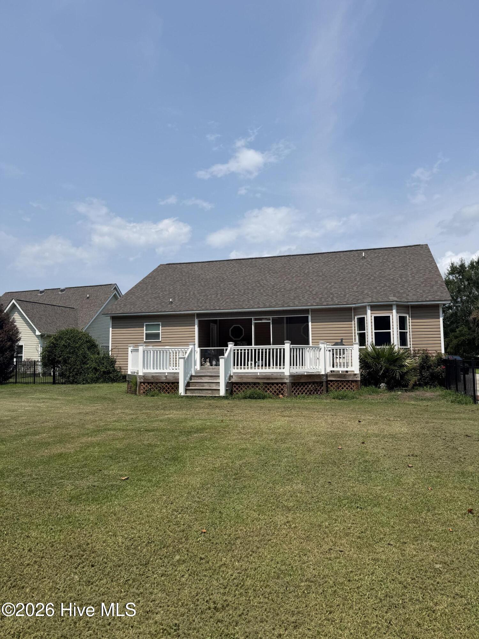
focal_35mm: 24
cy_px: 320
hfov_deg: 56.8
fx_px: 443
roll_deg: +0.4
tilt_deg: +4.8
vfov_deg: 71.6
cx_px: 240
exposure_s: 1/8130
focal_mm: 6.76
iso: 80
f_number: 1.78
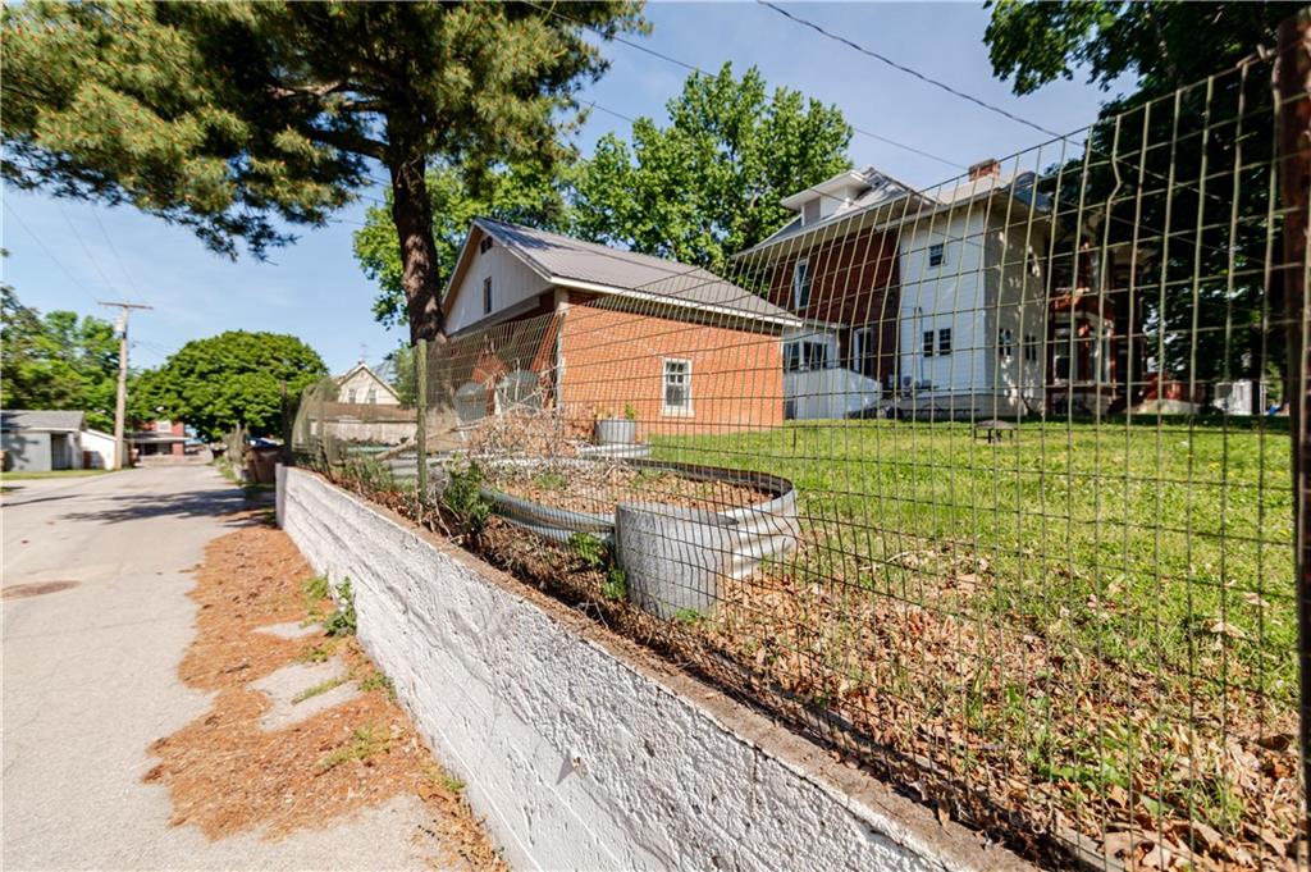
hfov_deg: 96.8
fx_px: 582
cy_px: 436
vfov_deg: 73.7
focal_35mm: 16
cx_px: 656
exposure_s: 1/640
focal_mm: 16
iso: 100
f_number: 4
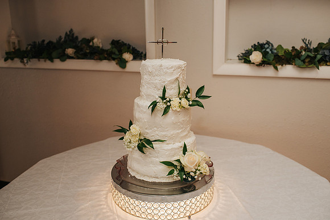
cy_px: 108
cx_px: 168
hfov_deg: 53.3
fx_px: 329
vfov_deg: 37.0
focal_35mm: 36
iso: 800
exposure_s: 1/200
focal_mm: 35
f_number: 3.2
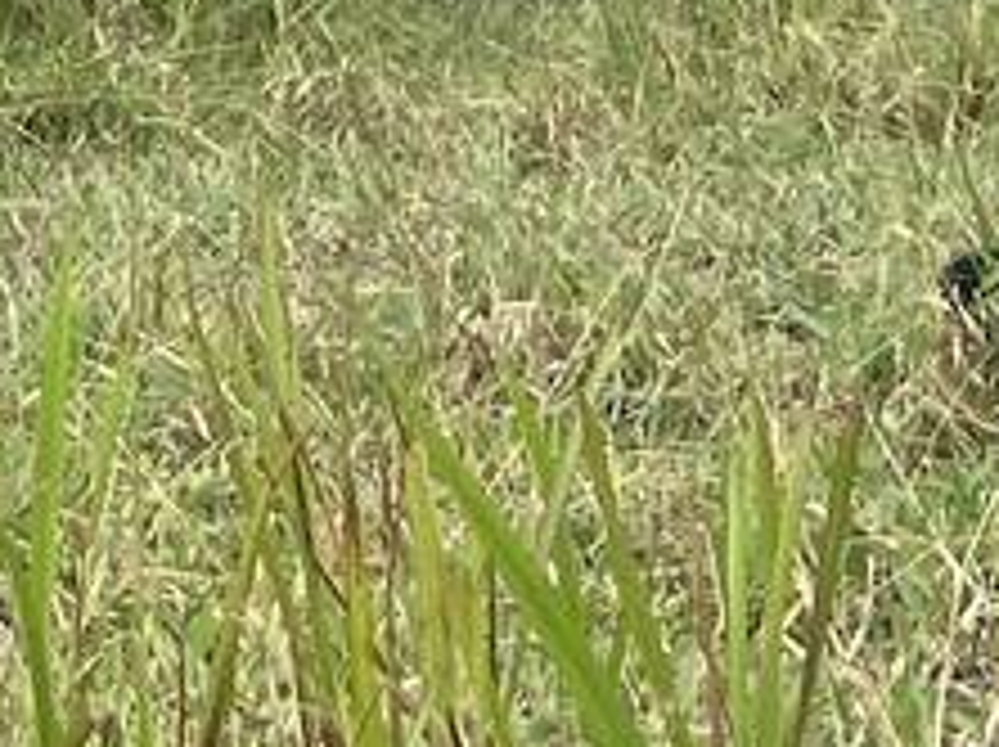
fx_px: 4872
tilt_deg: -8.4
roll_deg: +0.8
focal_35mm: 169
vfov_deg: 8.0
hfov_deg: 11.1
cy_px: -1130
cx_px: -603
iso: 32
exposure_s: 1/890
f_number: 1.8
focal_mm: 4.25
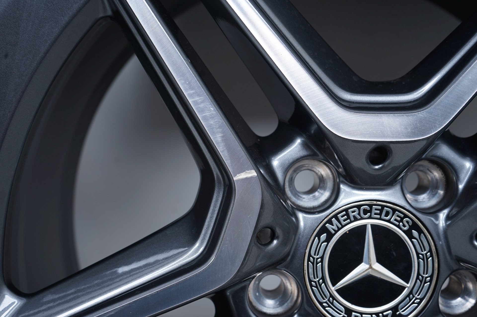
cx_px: 238
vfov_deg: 33.3
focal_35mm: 40
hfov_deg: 48.5
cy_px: 158
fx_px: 530
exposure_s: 1/125
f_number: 7.1
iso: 250
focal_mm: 40
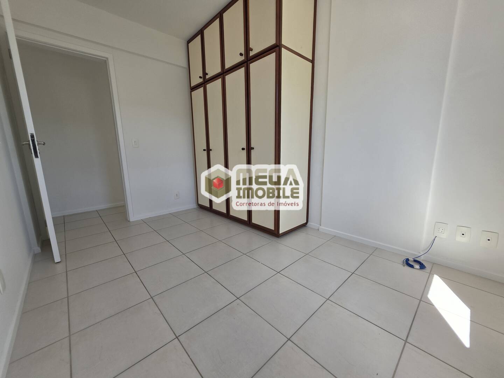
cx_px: 252
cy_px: 189
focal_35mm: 13
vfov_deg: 89.9
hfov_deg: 106.2
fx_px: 189
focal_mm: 2.2
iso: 80
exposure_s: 1/359
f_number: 1.9
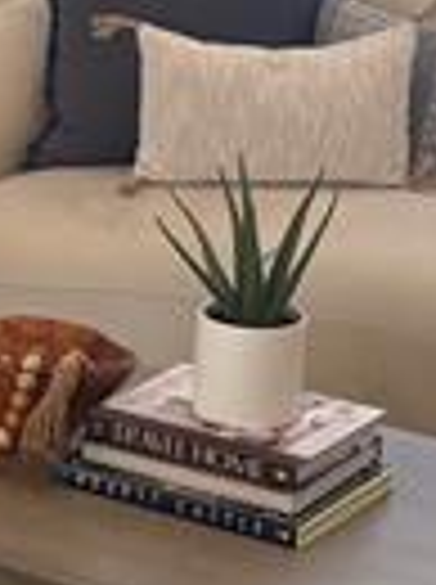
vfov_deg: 12.8
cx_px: -189
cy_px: 320
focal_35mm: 154
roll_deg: -1.5
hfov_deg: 9.4
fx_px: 2595
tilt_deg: -16.8
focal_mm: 5.96
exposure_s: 1/153
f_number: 1.6
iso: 80
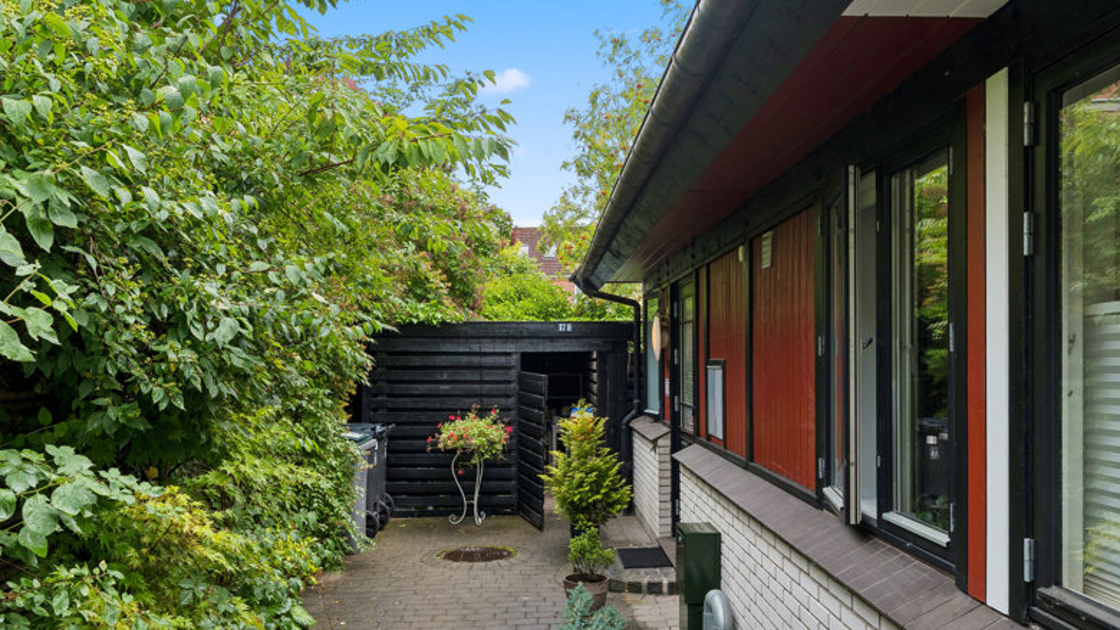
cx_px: 564
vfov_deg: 40.2
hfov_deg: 66.1
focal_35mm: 29
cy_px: 335
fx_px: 861
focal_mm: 18
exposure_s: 1/250
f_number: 7.1
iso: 400
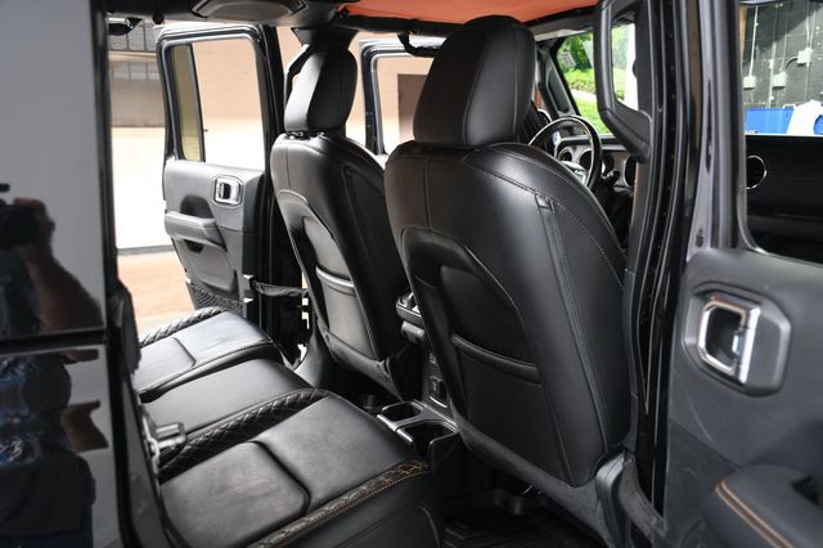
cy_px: 274
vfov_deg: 38.8
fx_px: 777
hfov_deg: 55.8
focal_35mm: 34
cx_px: 412
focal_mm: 23
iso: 160
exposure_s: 1/160
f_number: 4
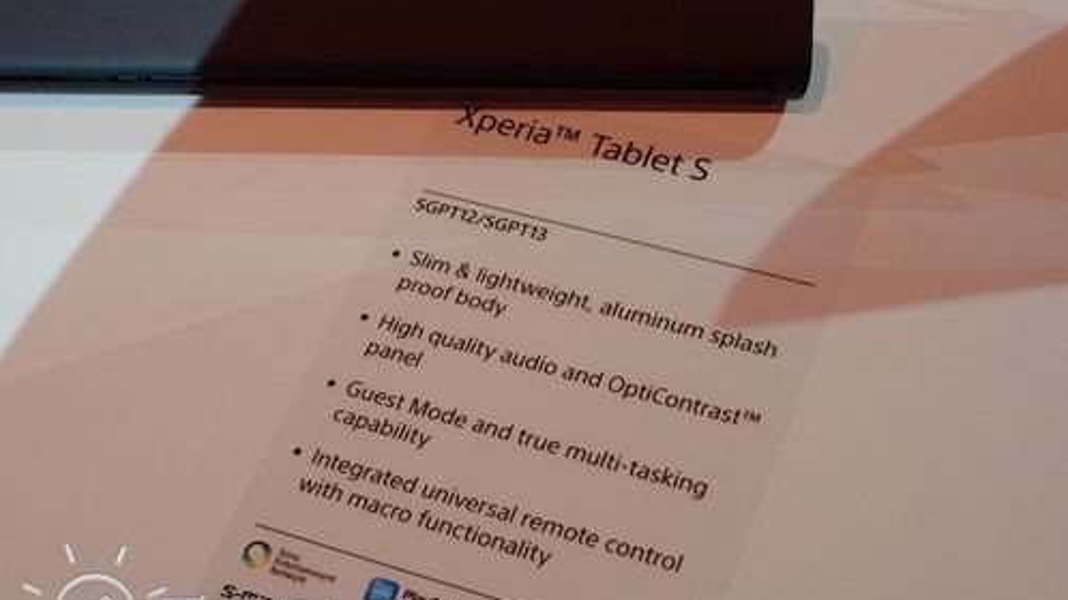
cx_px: 534
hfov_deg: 33.3
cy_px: 350
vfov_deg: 19.1
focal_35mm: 63
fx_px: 1784
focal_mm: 40
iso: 4000
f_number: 14
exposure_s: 1/160
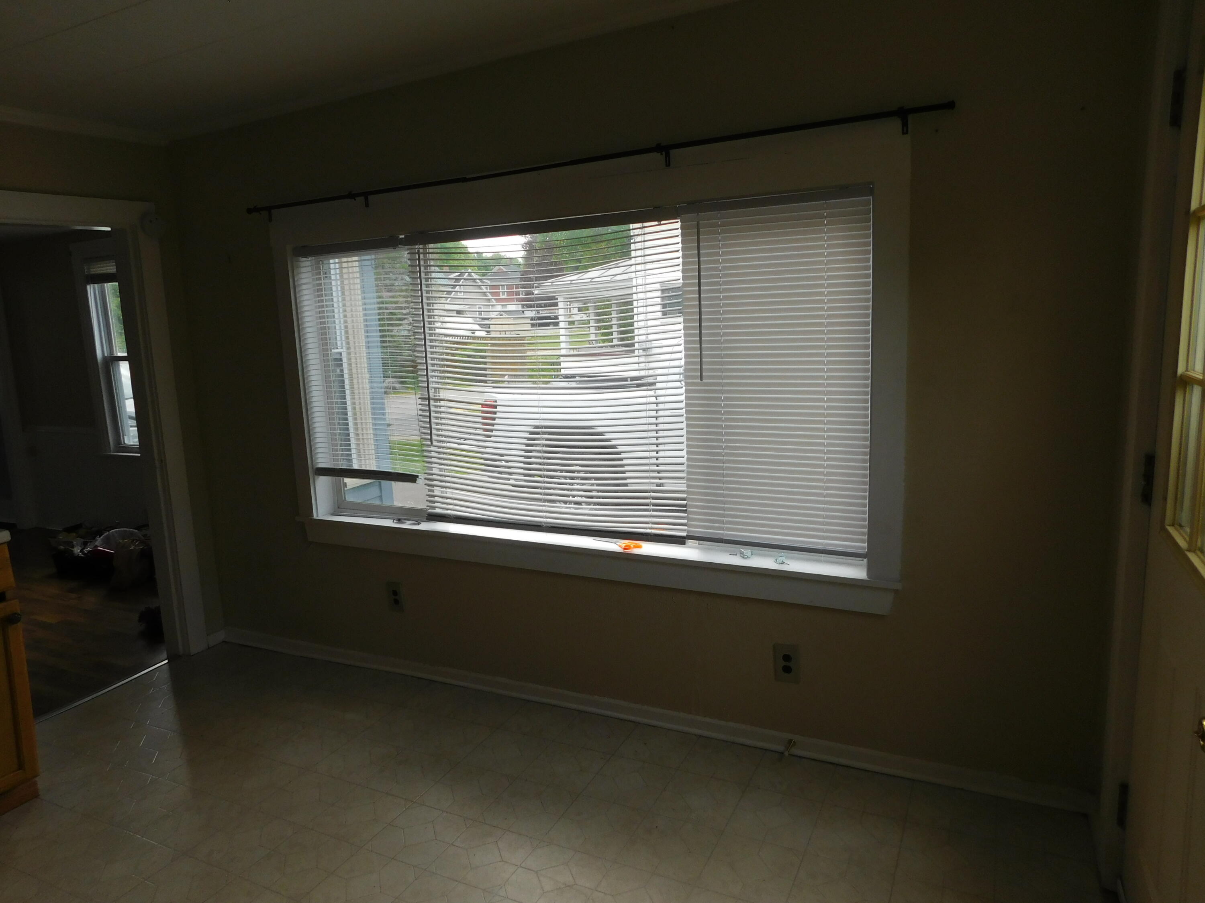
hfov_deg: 73.9
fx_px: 801
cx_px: 602
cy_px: 452
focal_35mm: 23
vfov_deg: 58.9
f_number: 3
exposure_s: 1/400
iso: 125
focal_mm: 4
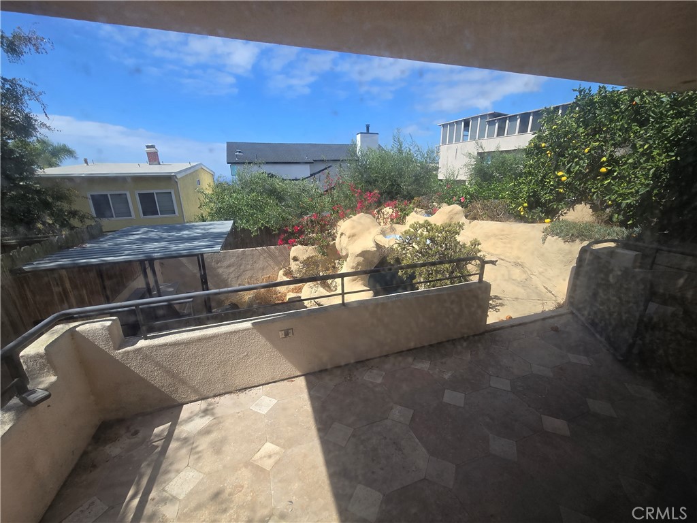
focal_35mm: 13
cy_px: 262
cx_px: 348
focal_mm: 2.2
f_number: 2.2
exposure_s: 1/927
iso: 50
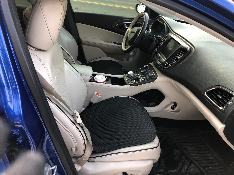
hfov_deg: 63.4
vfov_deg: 49.7
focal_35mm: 28
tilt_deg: -32.6
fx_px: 189
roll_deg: -2.7
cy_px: 88
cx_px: 117
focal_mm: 3.99
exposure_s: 1/120
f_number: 1.8
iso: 50
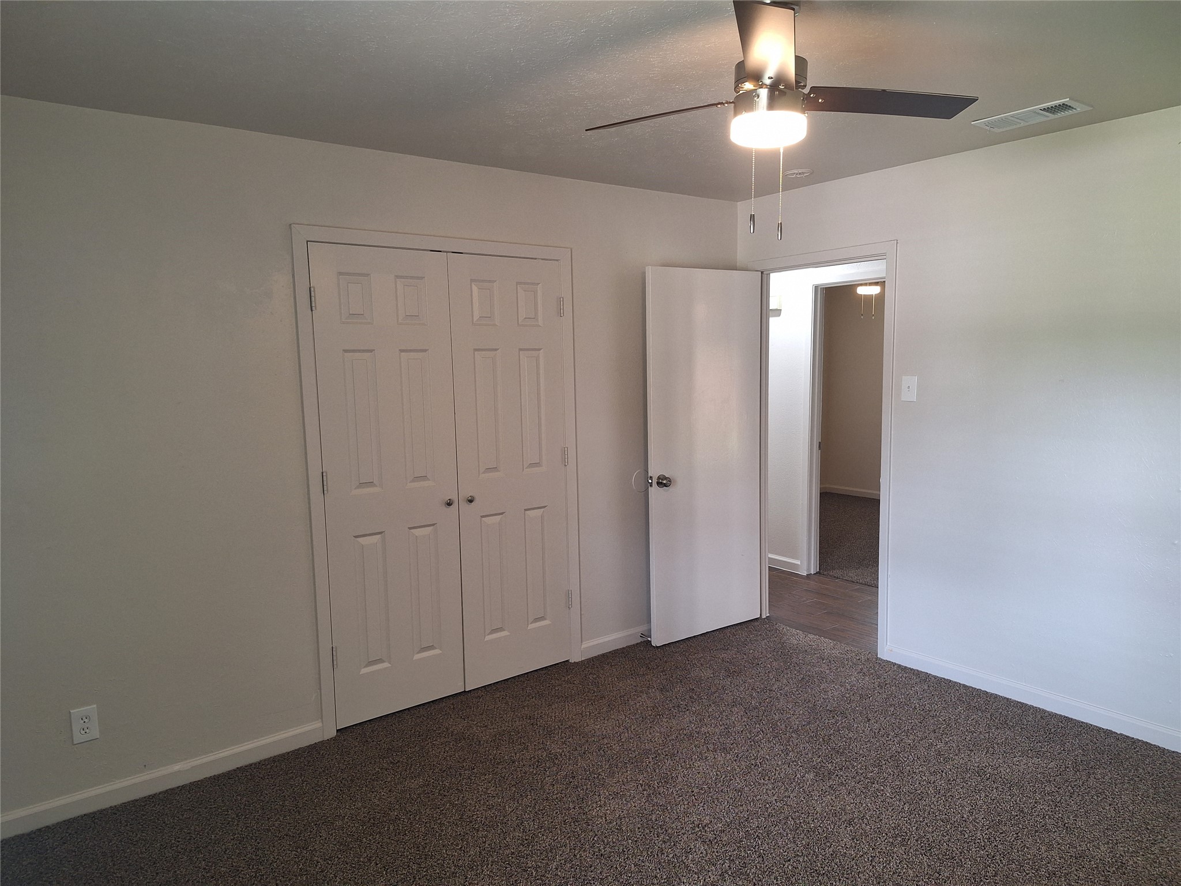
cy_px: 443
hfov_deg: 73.9
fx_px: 785
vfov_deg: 58.9
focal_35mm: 23
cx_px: 590
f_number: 1.8
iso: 200
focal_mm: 5.54
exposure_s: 1/40
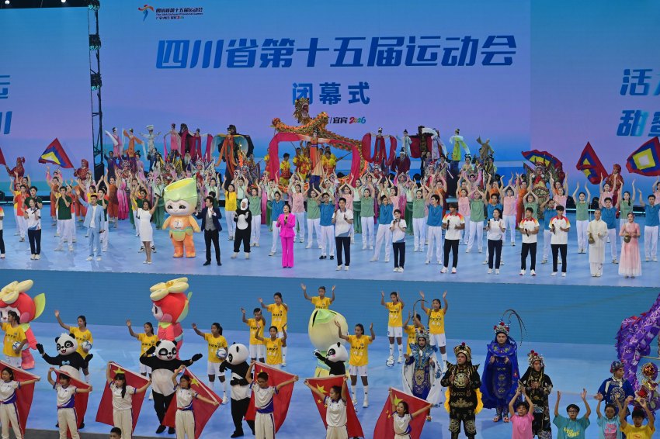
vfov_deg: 19.4
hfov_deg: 28.9
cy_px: 220
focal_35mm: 70
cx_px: 330
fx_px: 1283
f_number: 4.5
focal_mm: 70
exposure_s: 1/640
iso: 800
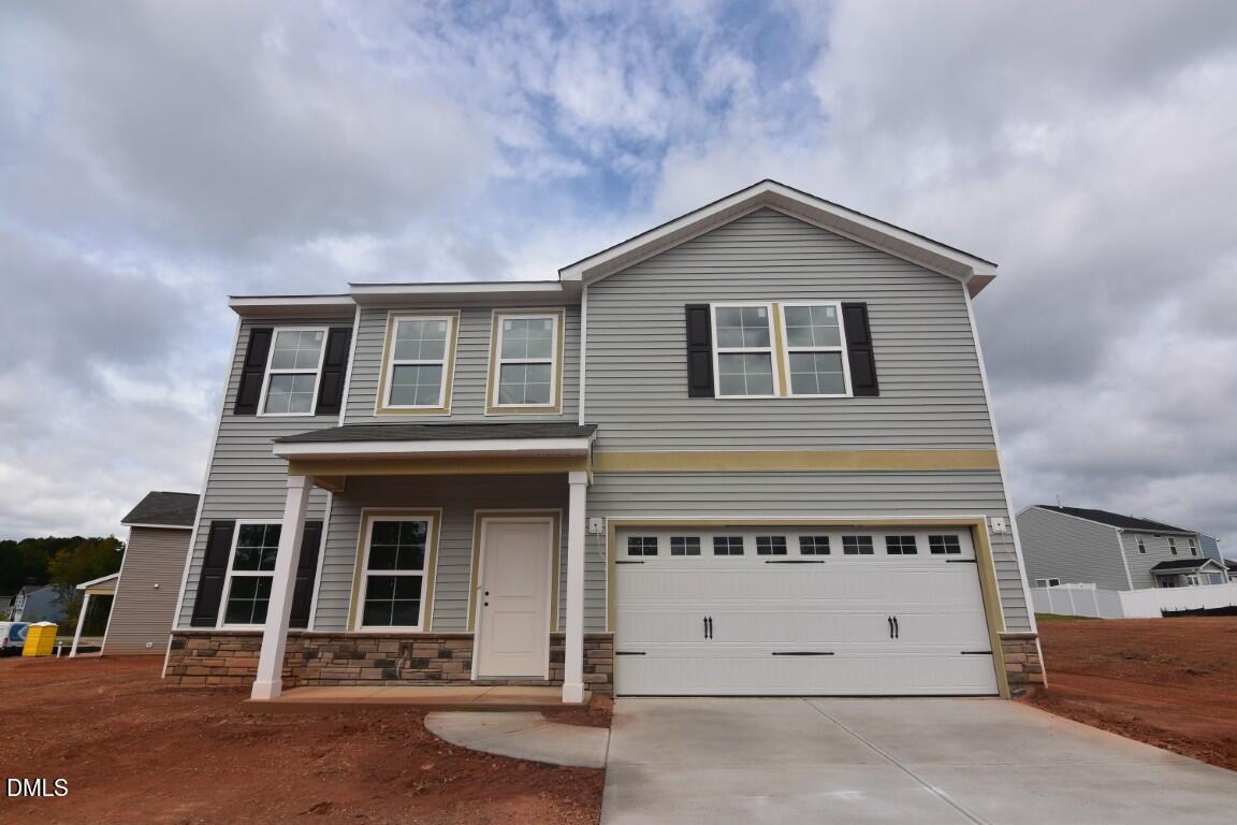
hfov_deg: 95.0
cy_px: 412
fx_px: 567
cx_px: 618
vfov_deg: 72.1
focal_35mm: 16
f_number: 11
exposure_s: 1/500
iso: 200
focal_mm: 11
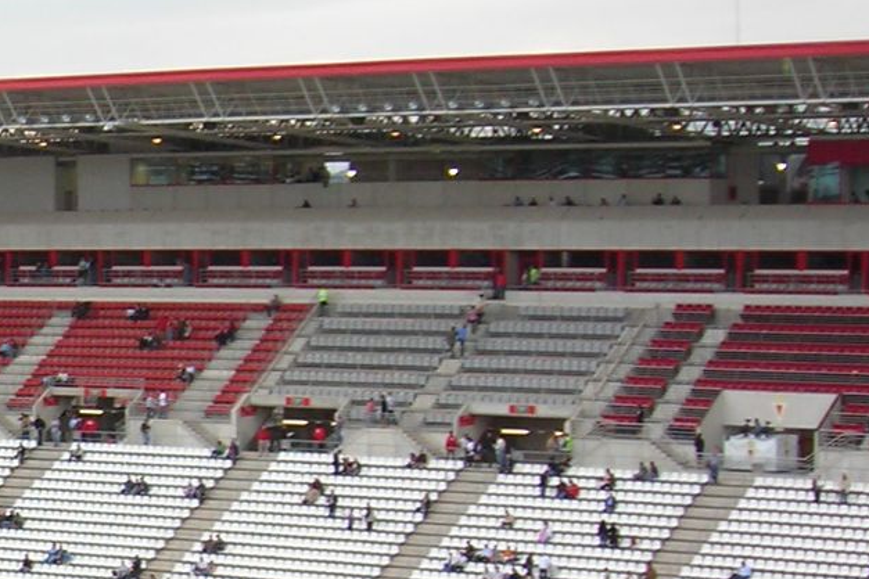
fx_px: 3041
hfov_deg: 15.1
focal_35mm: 126
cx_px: -437
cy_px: 614
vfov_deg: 10.8
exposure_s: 1/83.4
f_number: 3.2
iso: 50
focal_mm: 6.3
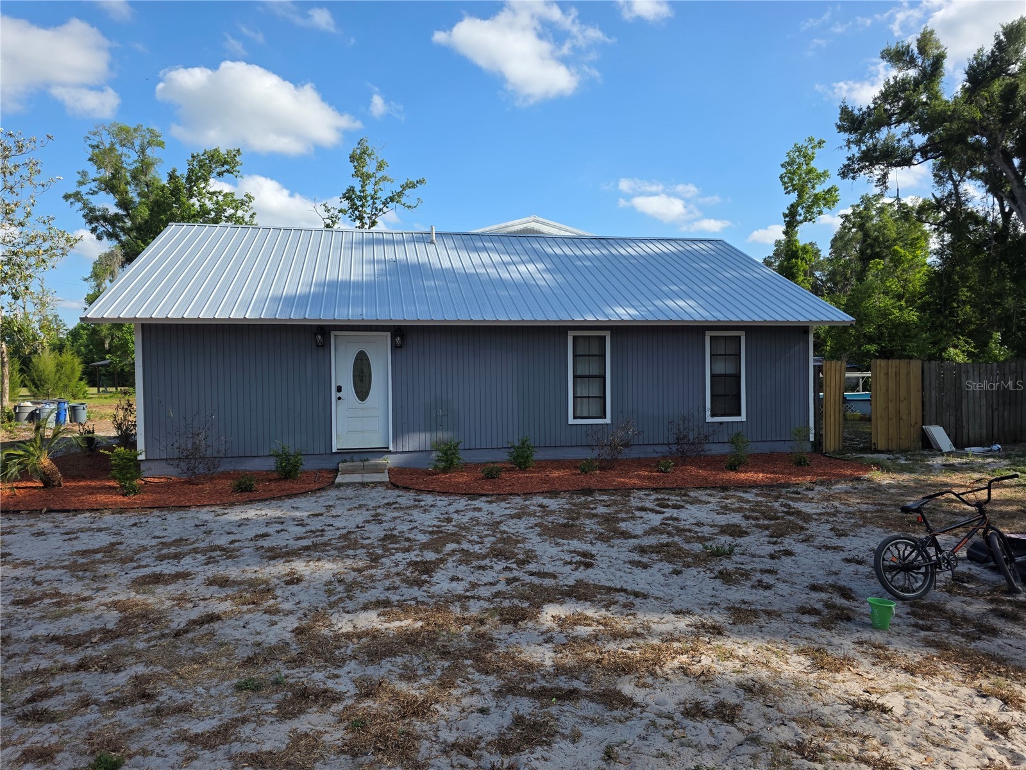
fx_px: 682
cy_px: 385
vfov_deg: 58.9
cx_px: 513
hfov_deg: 73.9
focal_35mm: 23
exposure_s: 1/3697
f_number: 1.7
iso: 80
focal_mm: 6.3
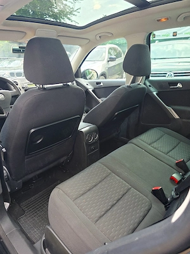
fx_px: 168
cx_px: 95
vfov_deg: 73.9
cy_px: 127
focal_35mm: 23
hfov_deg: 58.9
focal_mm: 6.3
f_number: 1.7
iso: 80
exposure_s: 1/182
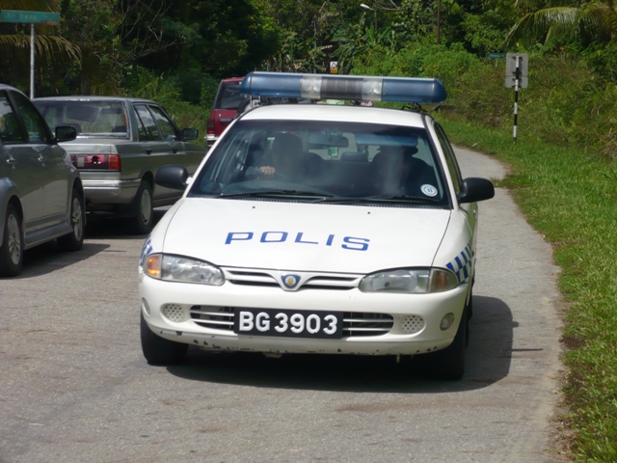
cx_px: 308
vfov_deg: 14.1
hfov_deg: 18.7
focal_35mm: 105
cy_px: 232
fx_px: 1872
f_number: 14
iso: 100
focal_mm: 17.4
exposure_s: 1/200
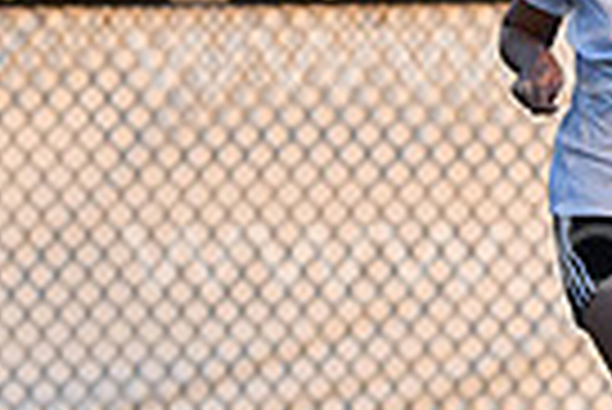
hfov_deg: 1.1
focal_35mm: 1922
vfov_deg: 0.7
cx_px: 1152
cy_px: 160
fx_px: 32708
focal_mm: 300
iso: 640
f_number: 5.6
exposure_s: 1/800
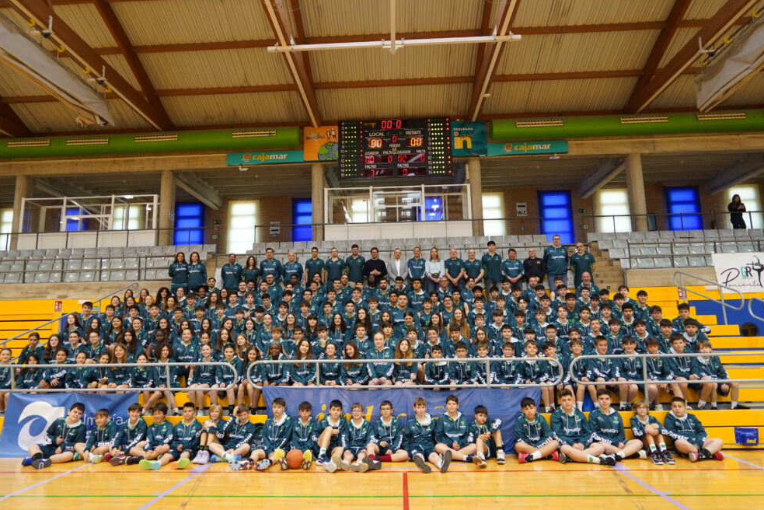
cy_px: 245
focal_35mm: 25
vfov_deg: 51.3
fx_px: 531
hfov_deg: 71.5
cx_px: 369
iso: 1250
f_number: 4
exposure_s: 1/160
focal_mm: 24
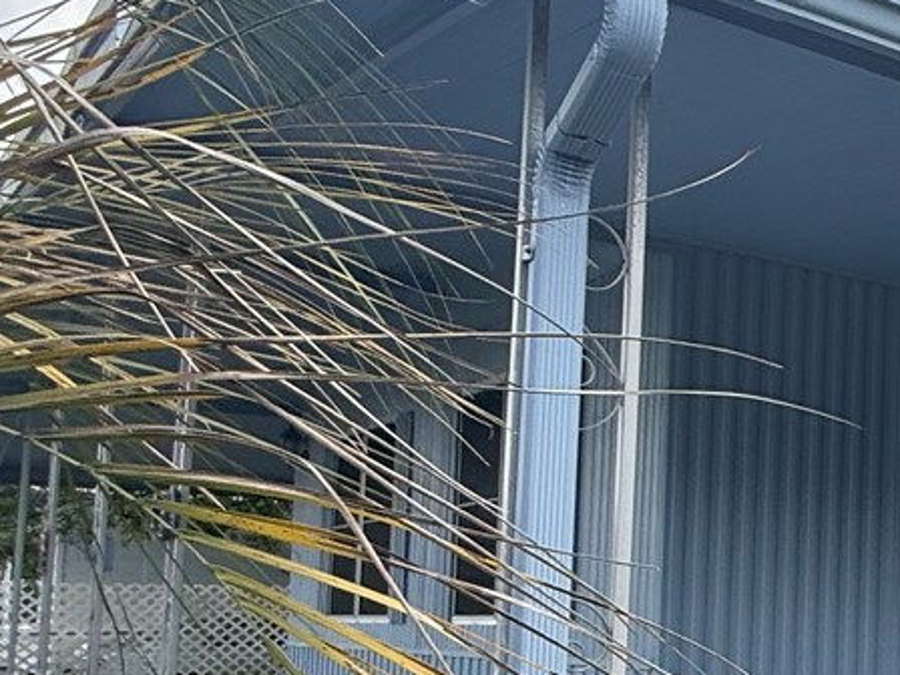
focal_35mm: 50
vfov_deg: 28.5
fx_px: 1300
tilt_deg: +3.1
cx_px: 1390
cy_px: 538
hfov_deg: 26.3
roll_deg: -0.2
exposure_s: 1/607
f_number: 2.2
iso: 64
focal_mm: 2.22
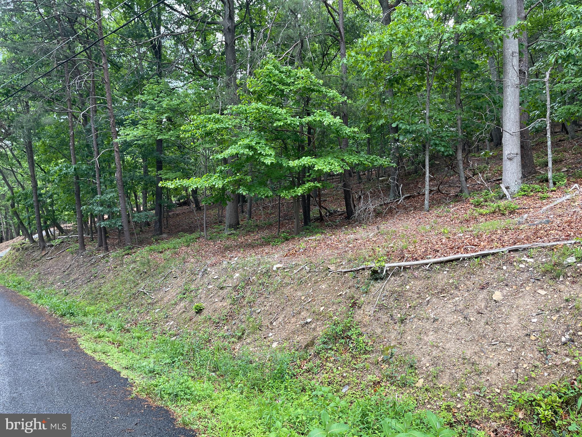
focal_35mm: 25
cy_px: 218
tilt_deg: -1.6
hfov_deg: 69.4
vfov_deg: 54.9
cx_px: 291
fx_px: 420
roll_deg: -4.9
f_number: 1.6
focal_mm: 5.1
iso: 64
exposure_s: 1/121
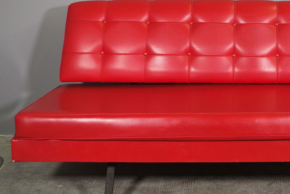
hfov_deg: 27.4
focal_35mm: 72
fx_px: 580
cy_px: 41
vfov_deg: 18.8
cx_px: 240
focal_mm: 23.13
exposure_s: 1/60
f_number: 4
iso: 800
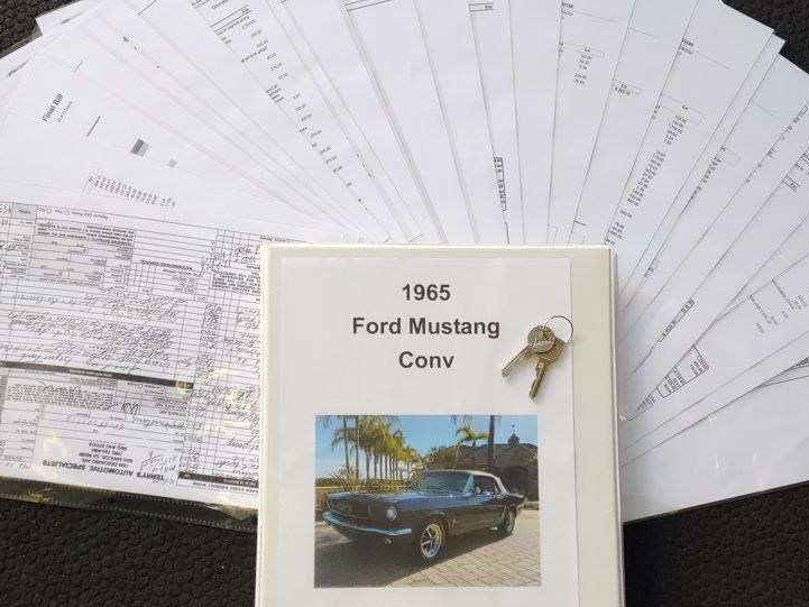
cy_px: 268
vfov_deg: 20.7
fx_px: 1660
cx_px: 430
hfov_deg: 27.4
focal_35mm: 71
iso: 350
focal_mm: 5.88
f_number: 2.4
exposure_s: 1/120
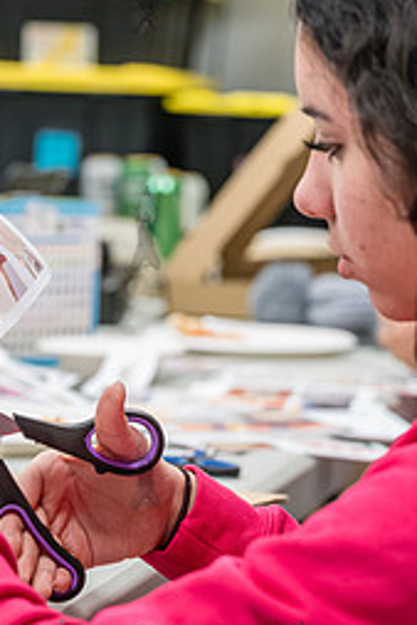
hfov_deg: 9.1
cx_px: 143
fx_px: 2620
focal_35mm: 151
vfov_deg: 13.6
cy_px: 227
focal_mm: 66
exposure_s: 1/250
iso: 4000
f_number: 4
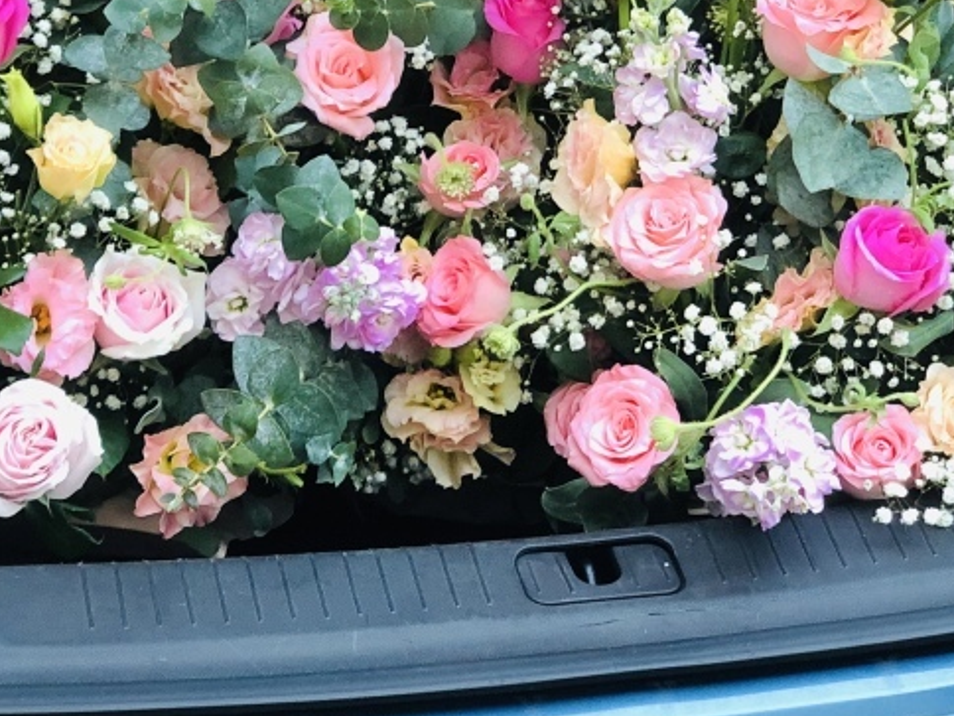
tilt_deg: -19.9
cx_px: 442
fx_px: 3032
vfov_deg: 13.3
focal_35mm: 110
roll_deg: -0.2
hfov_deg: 17.9
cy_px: 34
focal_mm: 6
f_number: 2.4
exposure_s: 1/30
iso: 160
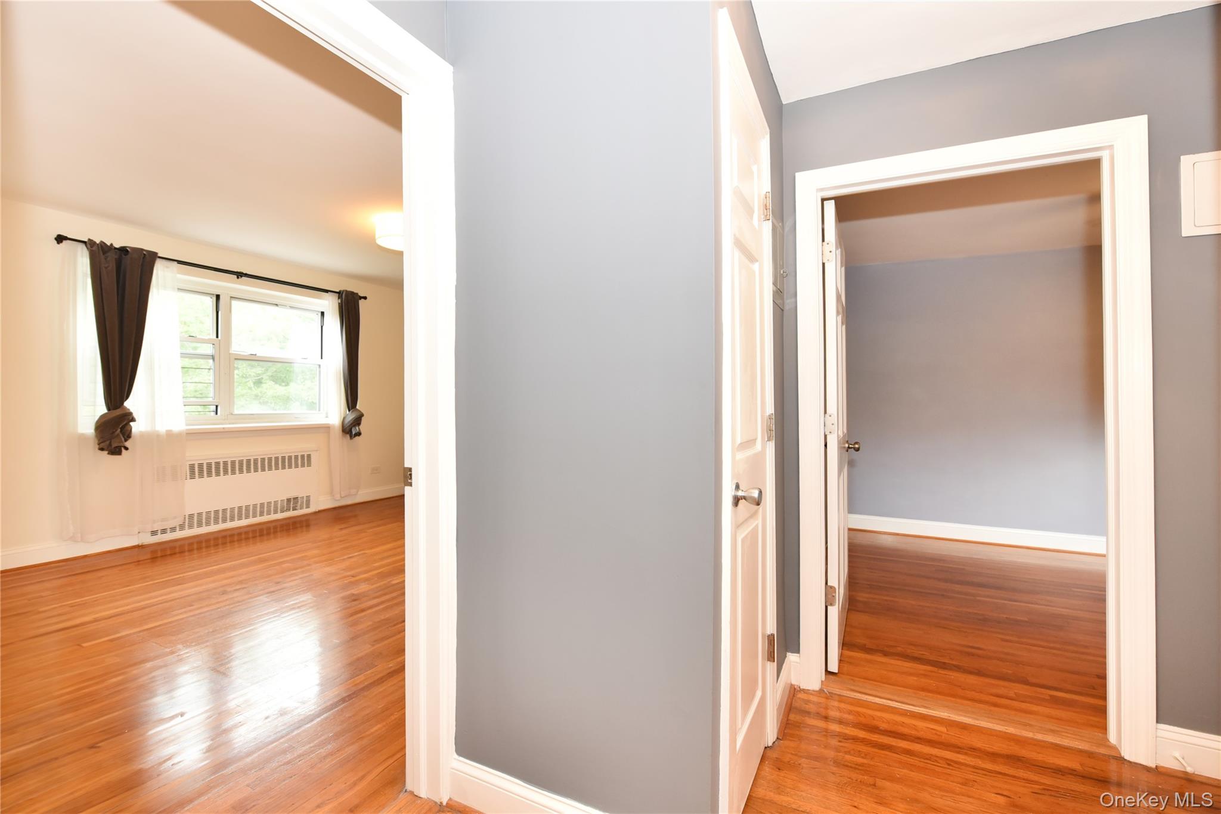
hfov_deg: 104.2
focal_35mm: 14
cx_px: 610
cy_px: 407
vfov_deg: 81.2
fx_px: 475
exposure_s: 1/60
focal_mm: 14
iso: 1600
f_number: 4.5
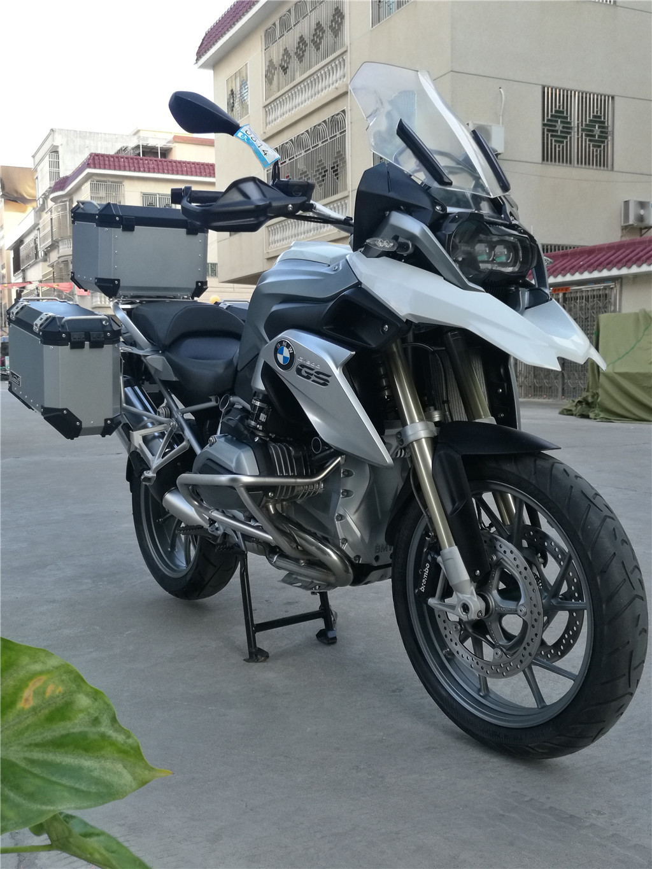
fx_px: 879
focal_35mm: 35
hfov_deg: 40.7
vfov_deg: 52.6
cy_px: 434
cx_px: 326
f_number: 2
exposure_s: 1/50
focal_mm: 4.04
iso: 64
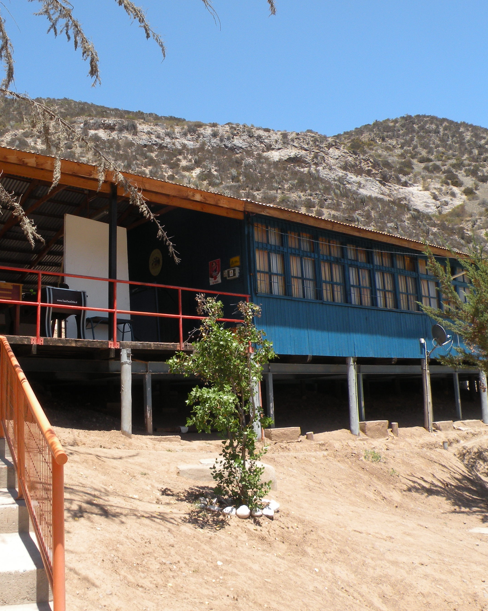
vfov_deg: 50.3
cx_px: 199
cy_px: 303
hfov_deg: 41.0
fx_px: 650
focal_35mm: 36
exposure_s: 1/206
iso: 64
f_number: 5.6
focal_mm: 4.7
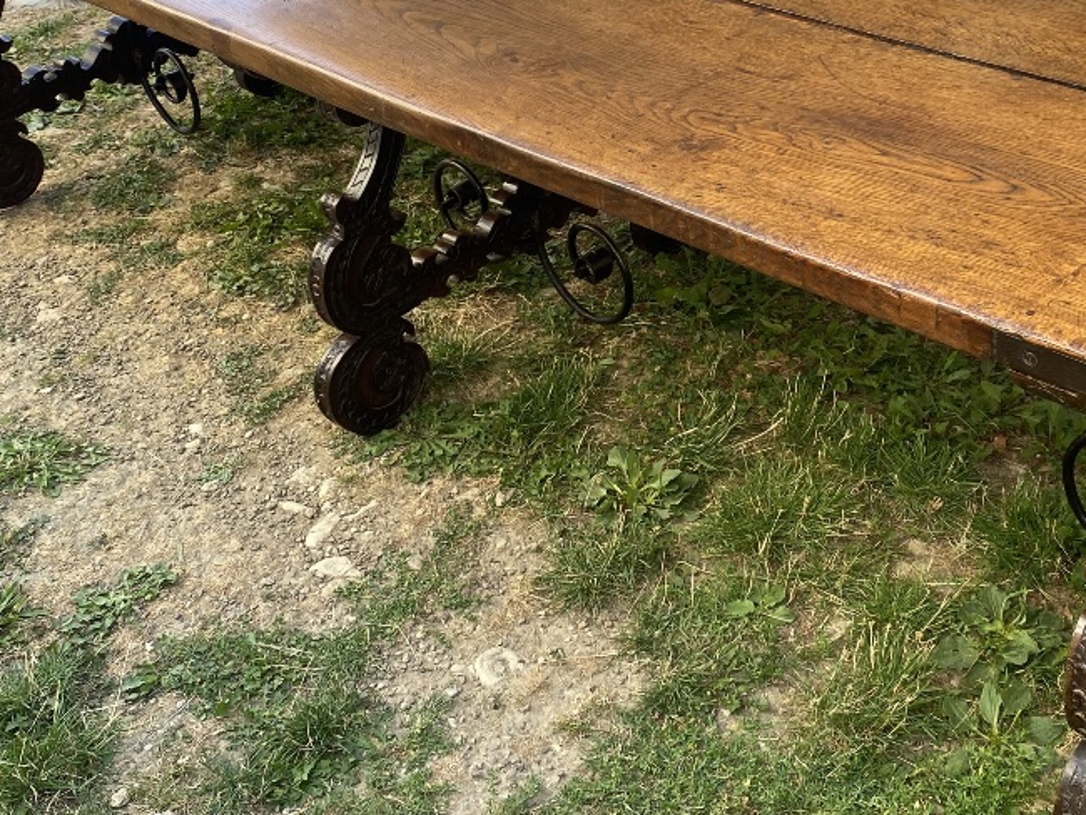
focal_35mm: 48
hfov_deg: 39.2
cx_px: 723
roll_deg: +1.5
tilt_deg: -32.5
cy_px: 257
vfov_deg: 30.0
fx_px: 1506
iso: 32
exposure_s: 1/195
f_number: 1.8
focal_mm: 4.25
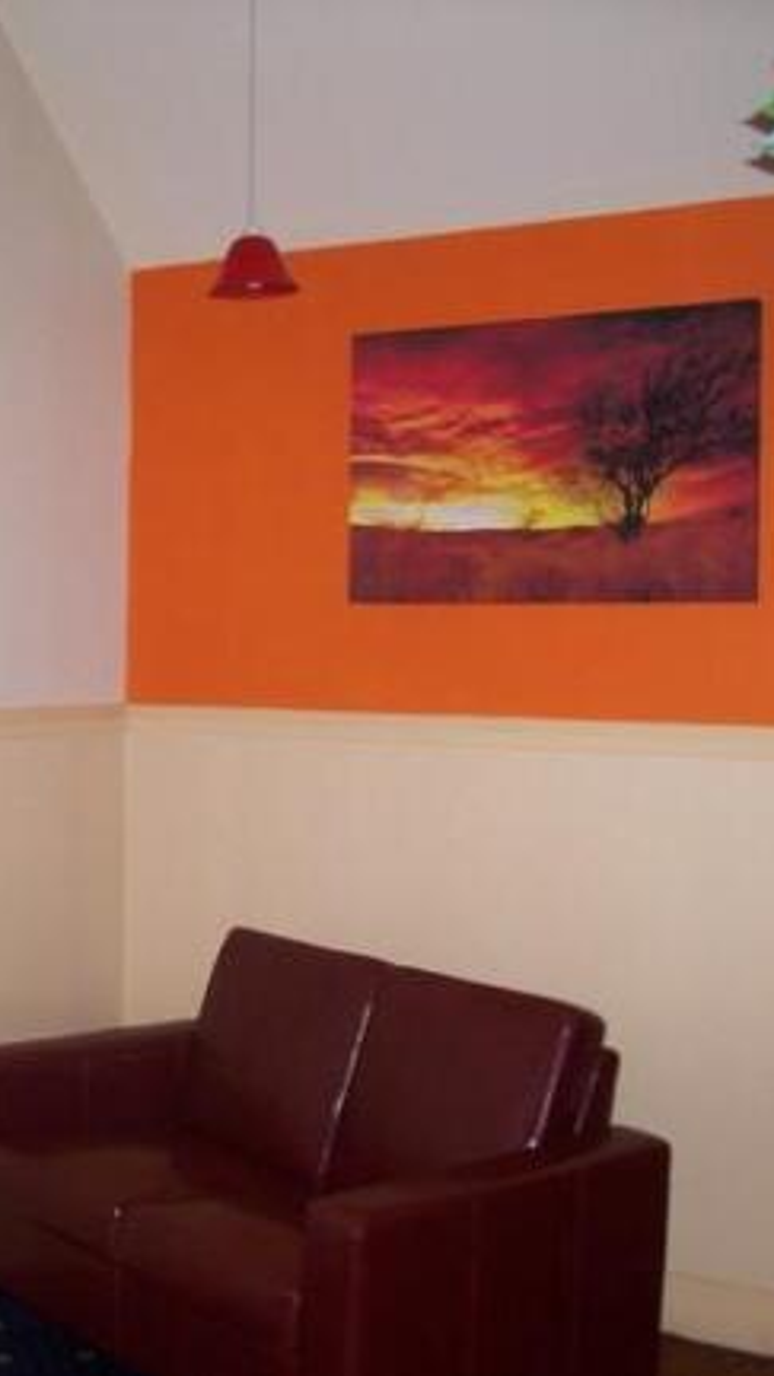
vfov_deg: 41.3
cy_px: 693
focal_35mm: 50
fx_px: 1824
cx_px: 151
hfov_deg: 23.6
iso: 140
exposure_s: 1/112
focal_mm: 5.6
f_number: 2.7
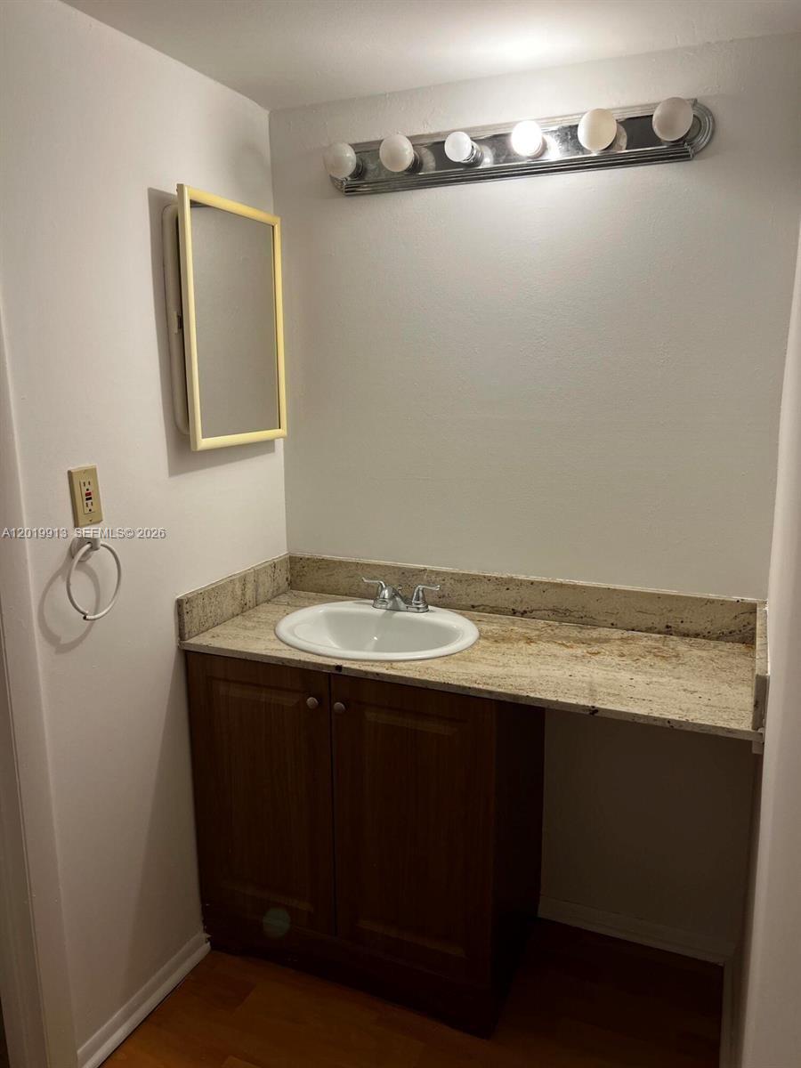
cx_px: 400
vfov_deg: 67.3
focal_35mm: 26
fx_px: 802
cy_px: 534
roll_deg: +1.0
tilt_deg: -10.4
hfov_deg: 53.1
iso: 80
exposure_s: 1/60
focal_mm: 5.7
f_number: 1.5
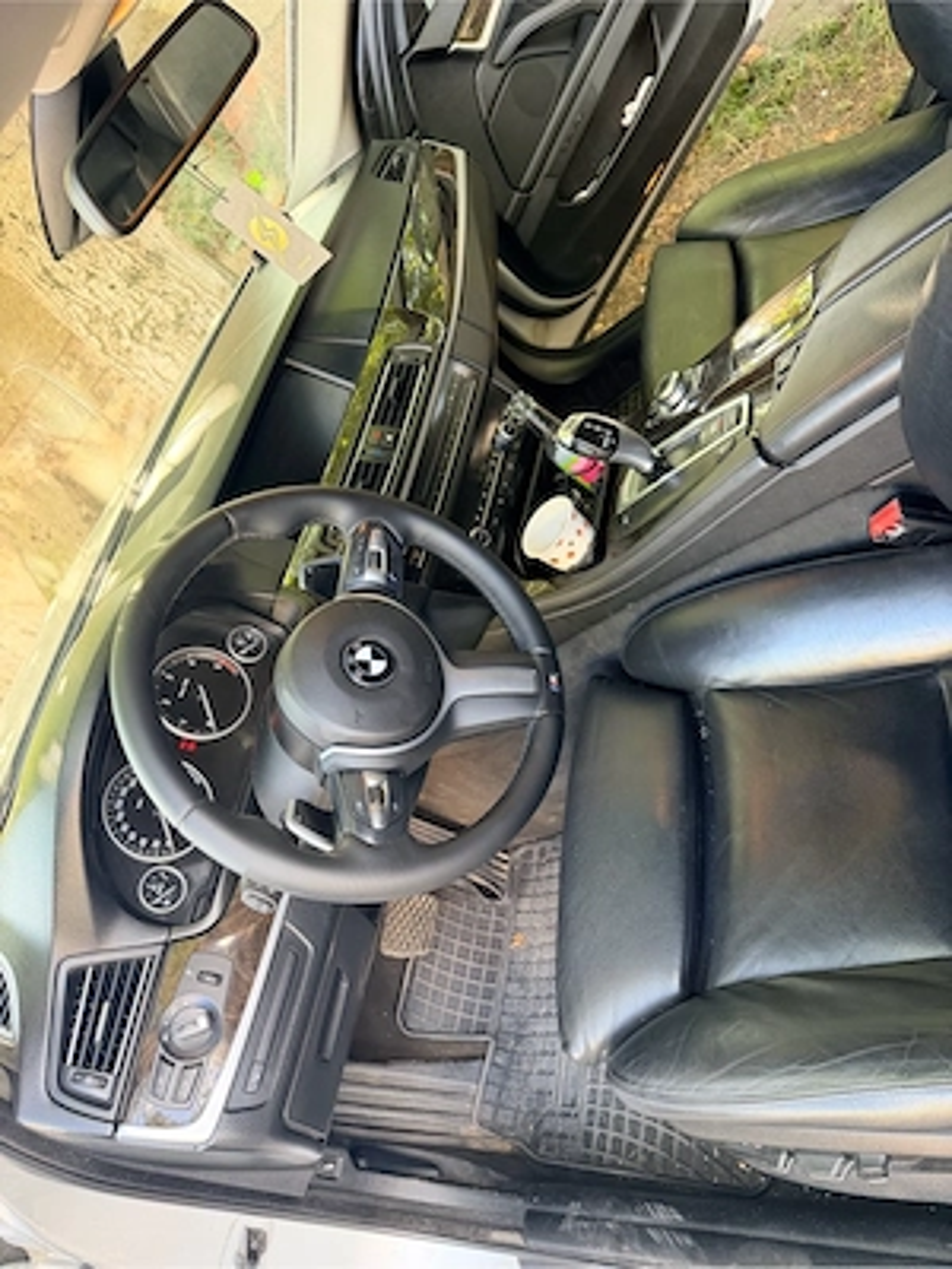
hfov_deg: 56.8
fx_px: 880
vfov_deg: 71.6
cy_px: 634
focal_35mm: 24
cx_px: 476
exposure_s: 1/60
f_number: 1.78
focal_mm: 6.76
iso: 250
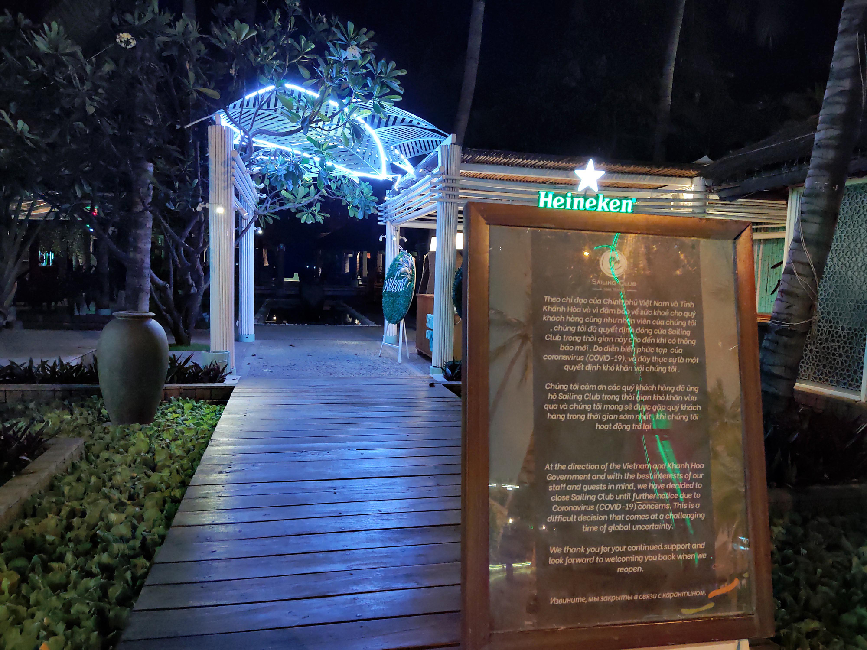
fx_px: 626
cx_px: 434
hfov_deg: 69.4
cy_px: 325
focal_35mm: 25
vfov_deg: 54.9
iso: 341
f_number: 1.7
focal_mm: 4.71
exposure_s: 1/33
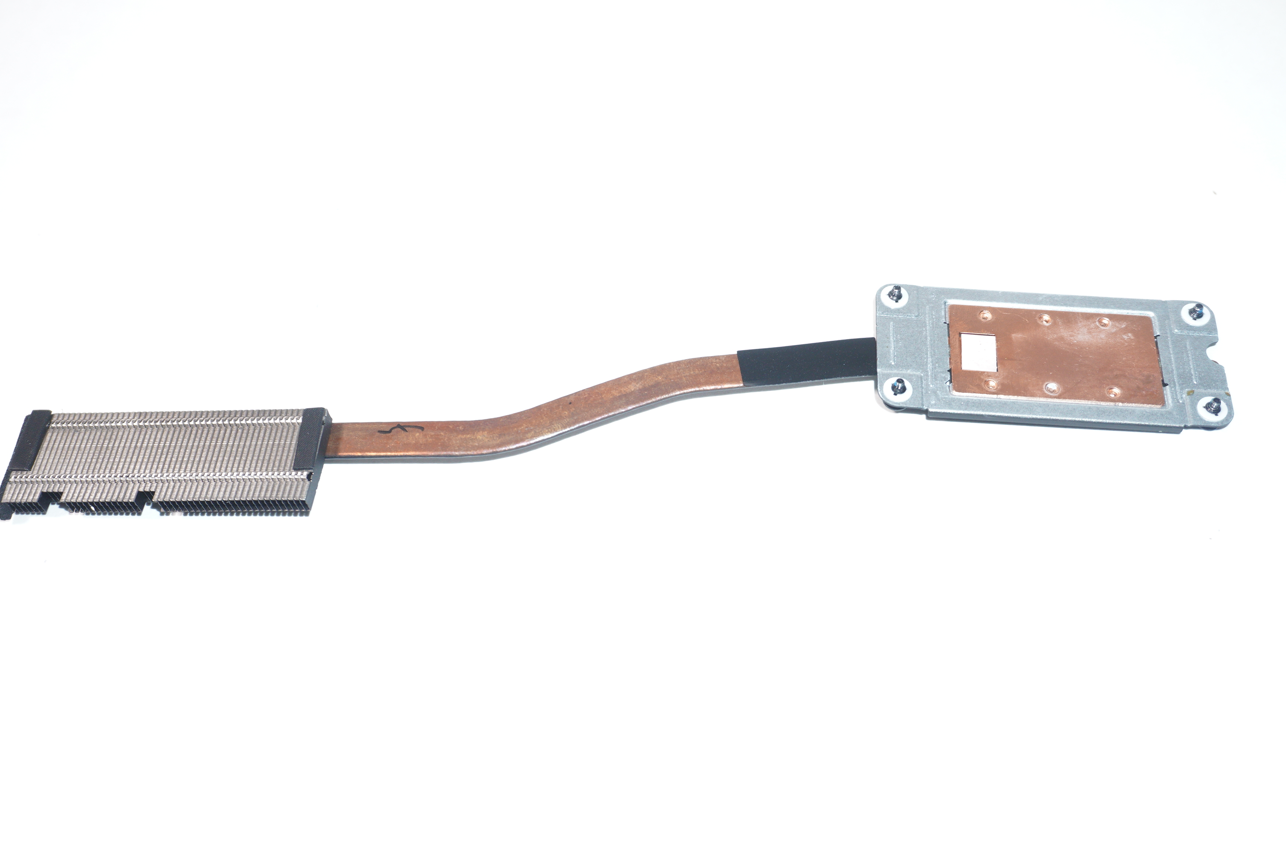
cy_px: 428
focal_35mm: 38
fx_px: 1338
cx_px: 643
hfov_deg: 51.3
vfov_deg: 35.4
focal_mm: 25
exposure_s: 1/160
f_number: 5
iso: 640
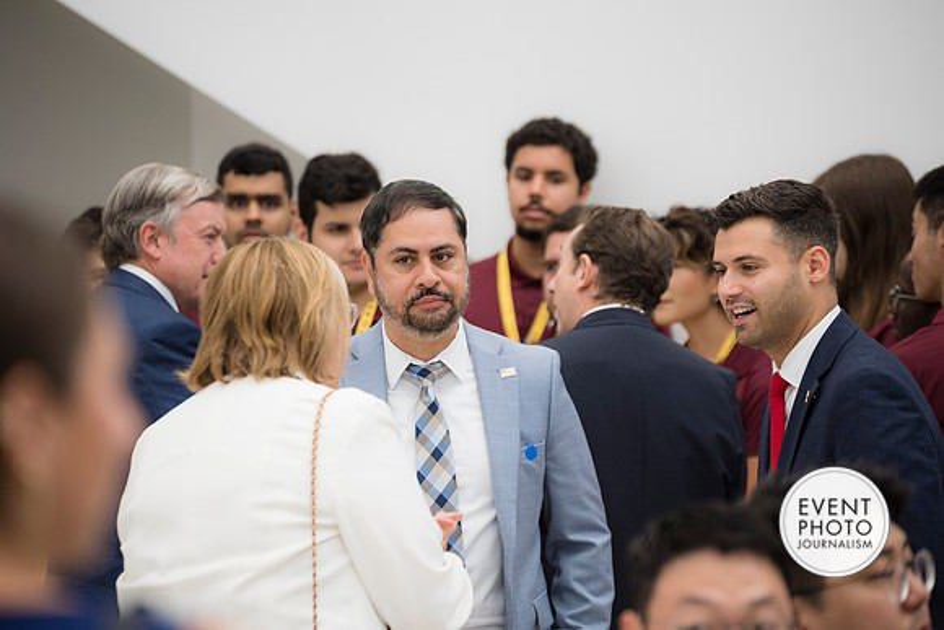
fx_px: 5508
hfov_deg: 9.8
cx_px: 472
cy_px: 315
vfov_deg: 6.5
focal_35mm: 210
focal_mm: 210
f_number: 5.3
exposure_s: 1/500
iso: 500
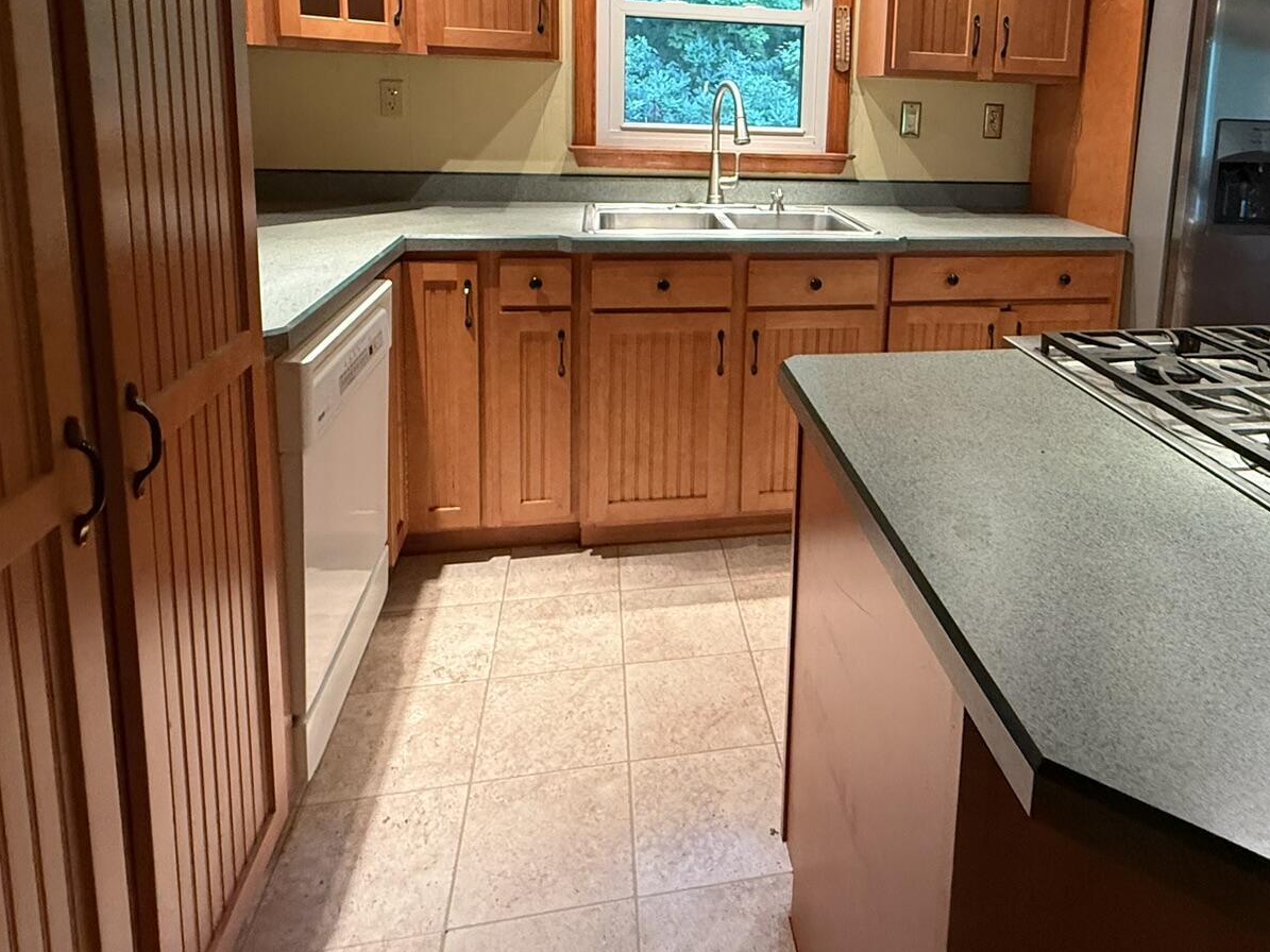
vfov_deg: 53.9
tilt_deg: -8.8
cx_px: 800
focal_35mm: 24
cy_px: 225
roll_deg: -3.0
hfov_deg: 70.4
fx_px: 880
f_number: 2.2
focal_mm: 2.22
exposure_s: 1/60
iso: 640
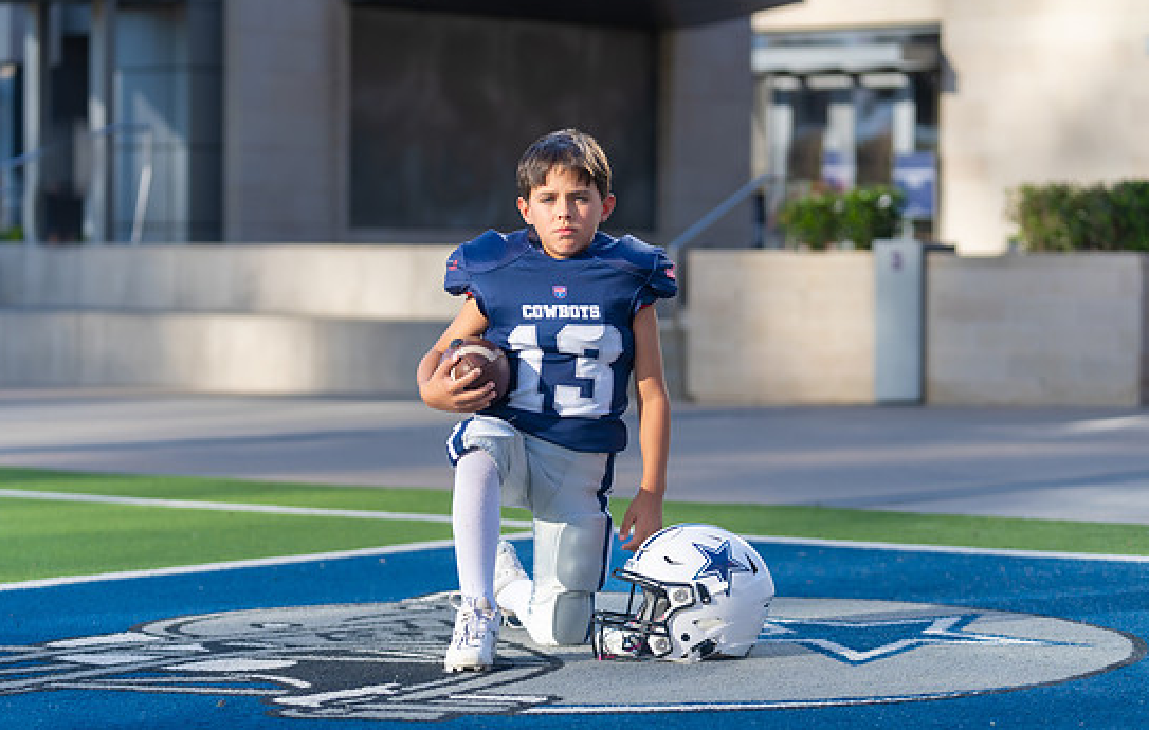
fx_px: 3240
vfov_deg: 12.9
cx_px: 564
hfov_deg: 20.1
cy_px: 376
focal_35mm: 103
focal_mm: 93
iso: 100
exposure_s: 1/640
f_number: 2.8
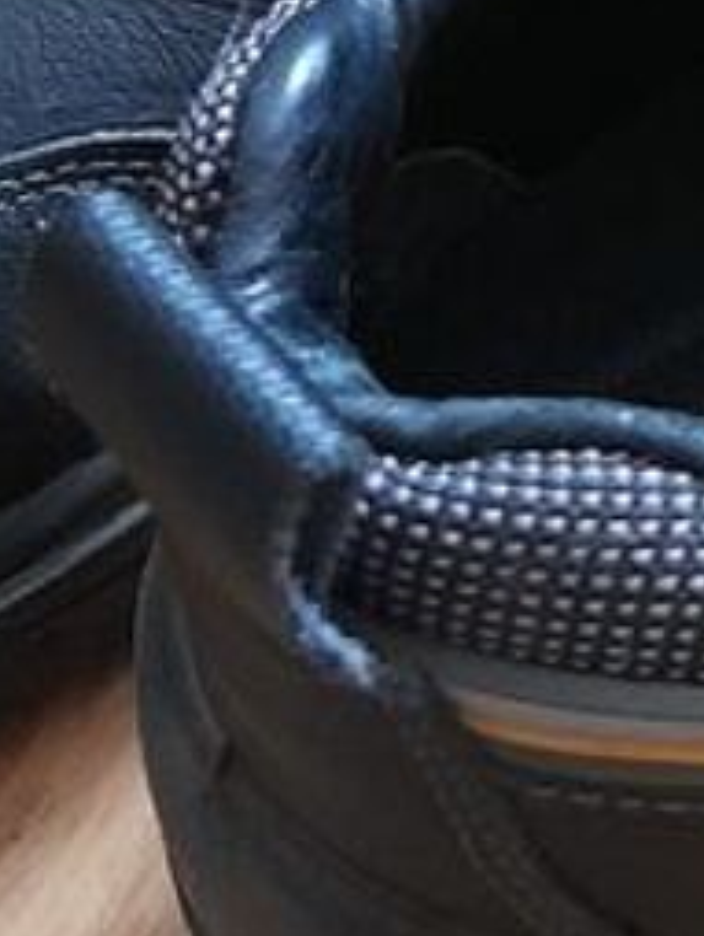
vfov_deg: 14.3
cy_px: -359
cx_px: 1062
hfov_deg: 10.9
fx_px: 3546
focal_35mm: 131
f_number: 2
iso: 500
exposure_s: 1/33
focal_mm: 4.6
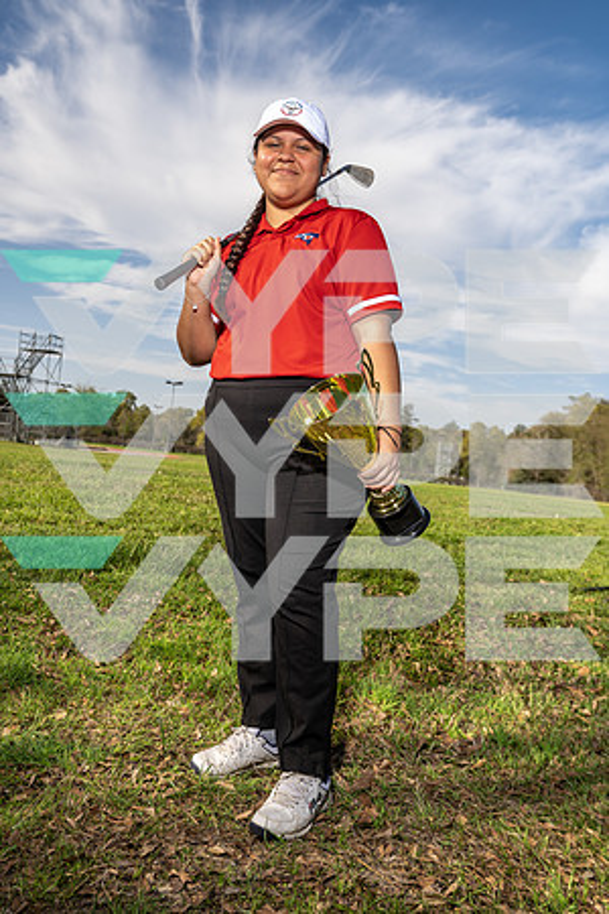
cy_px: 457
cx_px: 304
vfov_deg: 53.1
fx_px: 913
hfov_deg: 36.9
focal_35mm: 36
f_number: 5.6
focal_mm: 36
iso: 100
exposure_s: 1/250
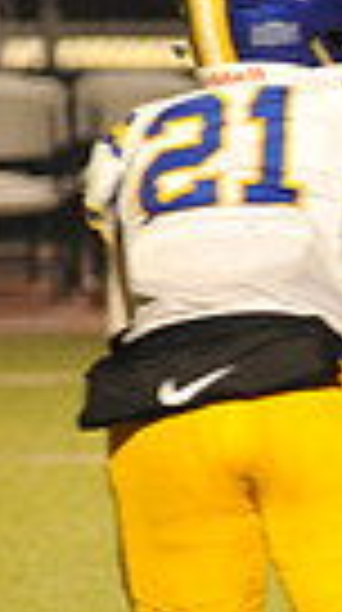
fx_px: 14501
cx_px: 1220
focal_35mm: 895
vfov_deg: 2.4
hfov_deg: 1.3
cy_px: 387
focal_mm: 200
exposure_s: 1/200
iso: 5000
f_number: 5.6
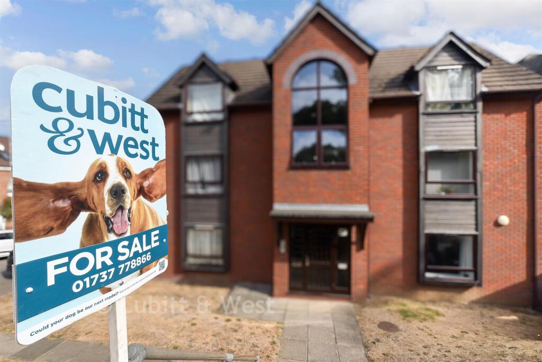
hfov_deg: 100.4
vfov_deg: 77.3
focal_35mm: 15
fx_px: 226
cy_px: 181
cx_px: 271
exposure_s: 1/500
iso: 400
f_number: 8
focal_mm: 10
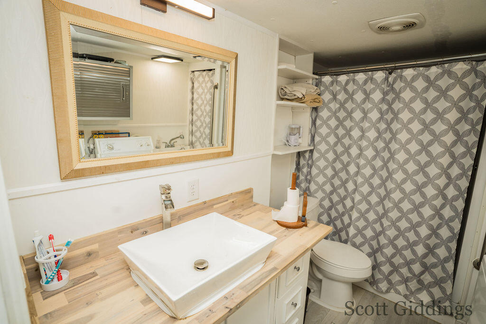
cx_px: 243
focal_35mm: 18
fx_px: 243
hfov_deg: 90.0
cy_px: 162
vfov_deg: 67.4
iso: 400
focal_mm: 18
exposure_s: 1/160
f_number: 5.6
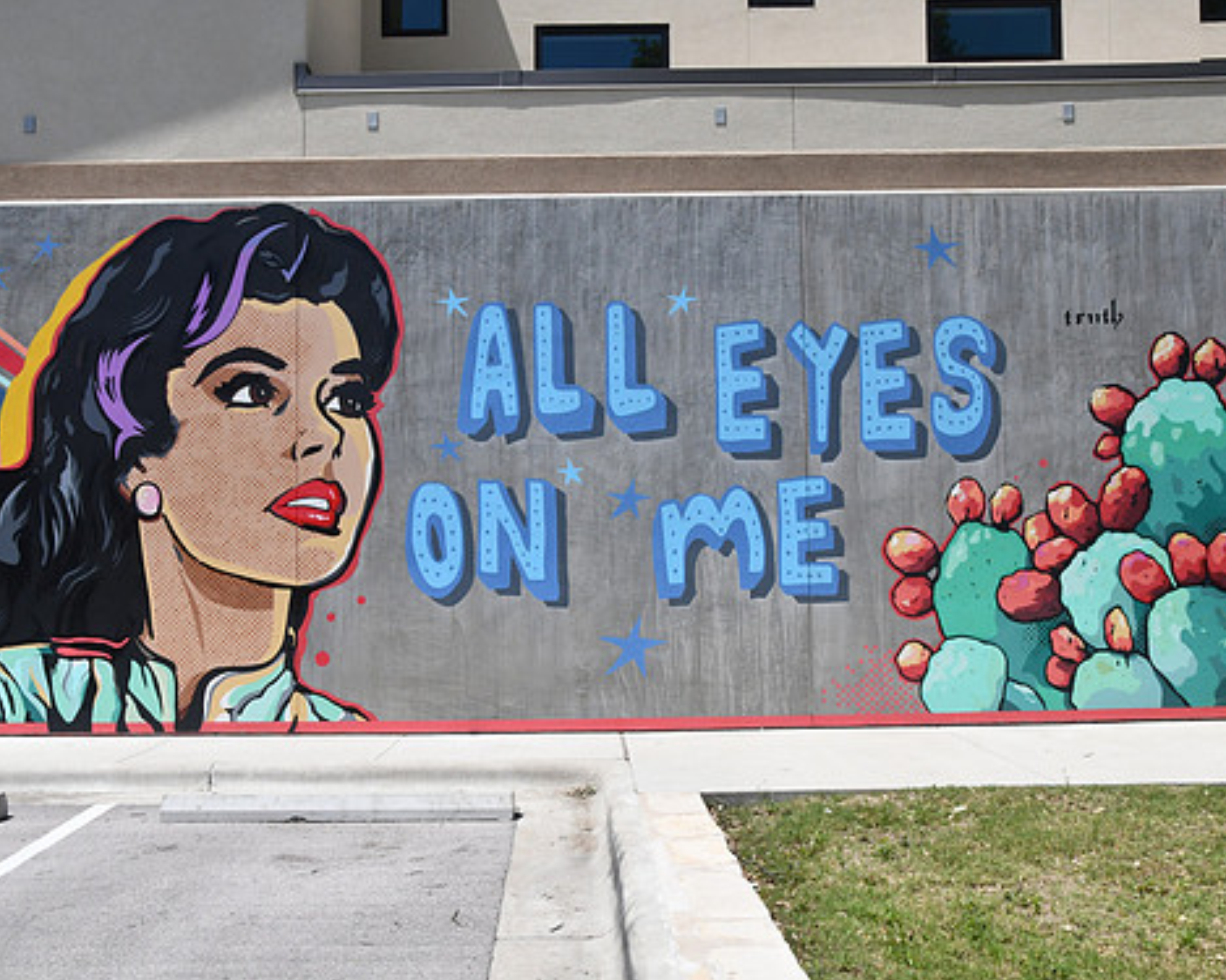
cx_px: 580
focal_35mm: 36
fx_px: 1306
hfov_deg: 50.3
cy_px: 482
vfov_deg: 41.1
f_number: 22
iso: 800
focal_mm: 21
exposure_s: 1/500
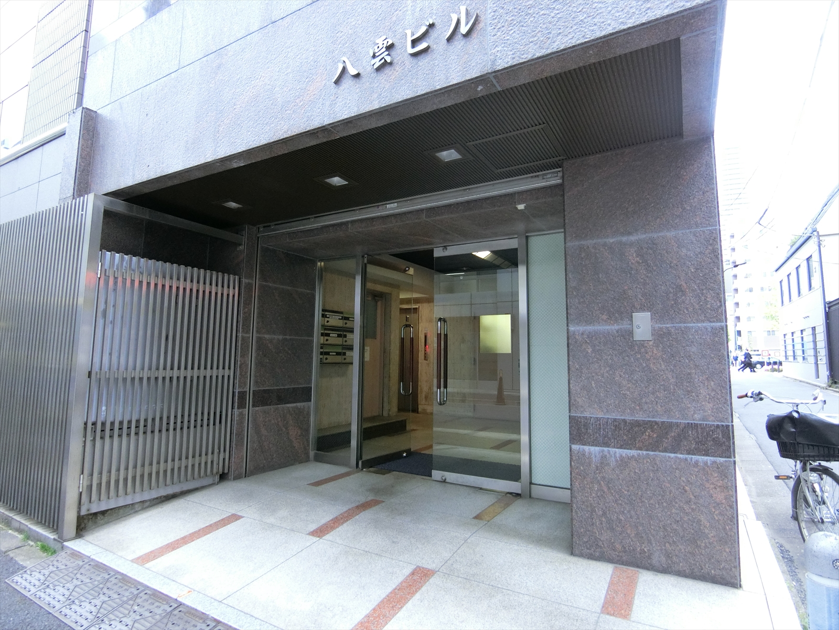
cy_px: 315
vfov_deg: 68.7
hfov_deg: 84.7
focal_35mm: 19
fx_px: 461
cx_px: 420
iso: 400
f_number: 2.7
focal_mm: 4.06
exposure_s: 1/40
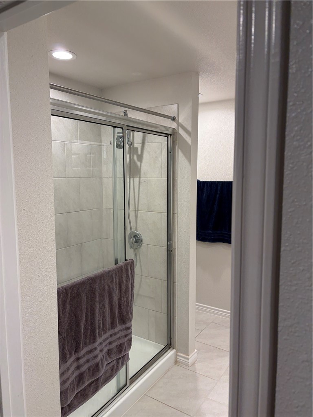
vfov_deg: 67.3
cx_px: 156
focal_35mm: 26
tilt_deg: -5.8
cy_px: 208
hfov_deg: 53.1
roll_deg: +1.5
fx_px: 313
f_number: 1.6
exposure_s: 1/60
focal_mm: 5.96
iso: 64
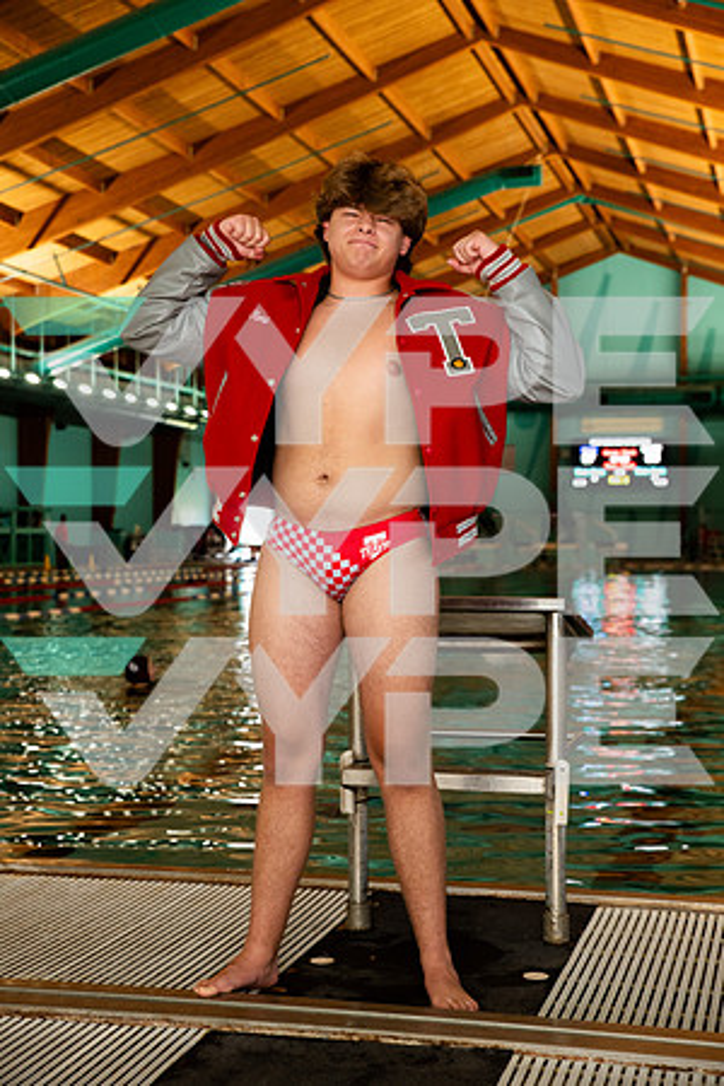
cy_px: 543
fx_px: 1689
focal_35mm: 56
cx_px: 362
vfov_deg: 35.6
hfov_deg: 24.2
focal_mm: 56
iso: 800
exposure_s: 1/200
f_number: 5
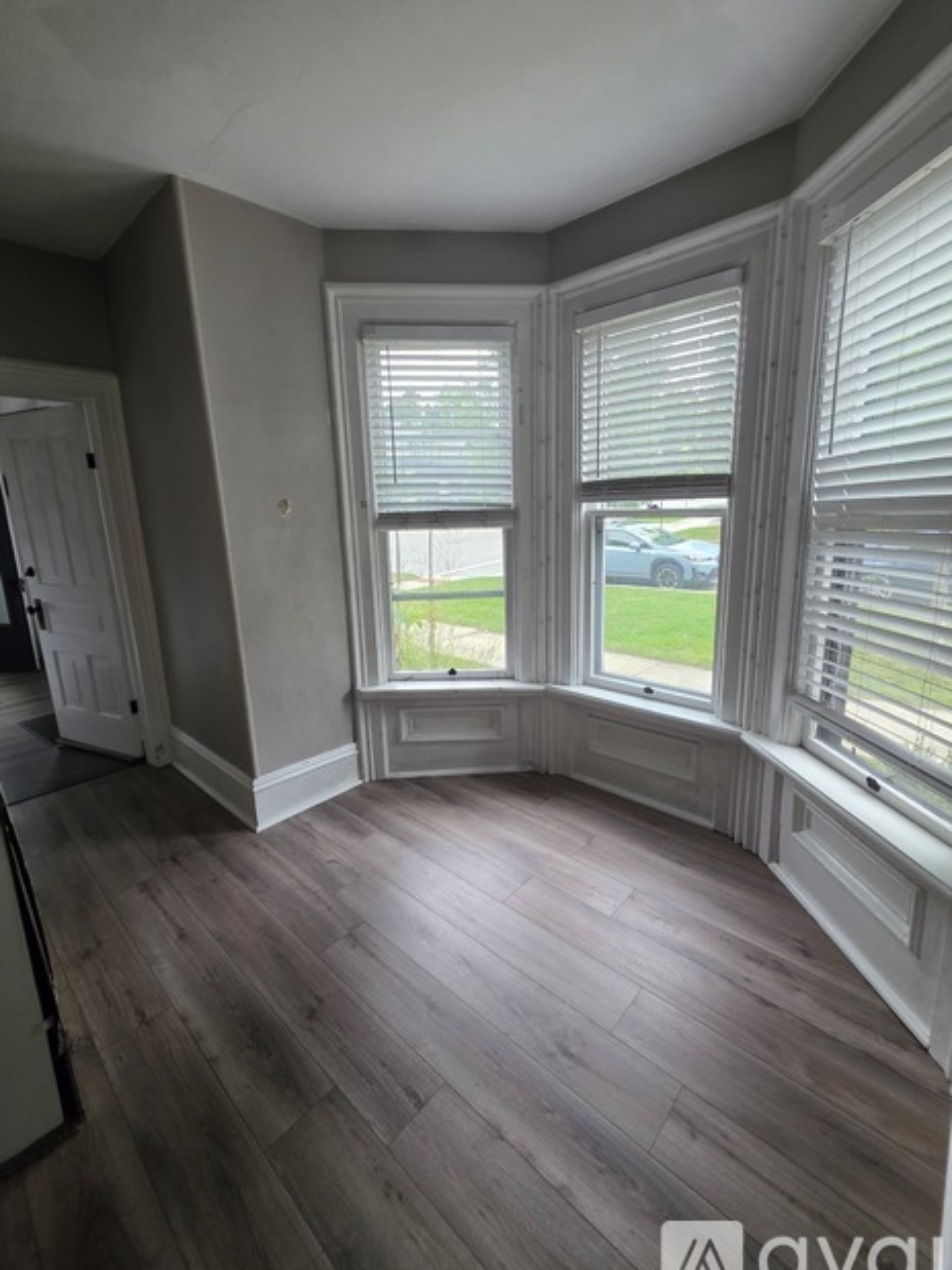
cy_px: 619
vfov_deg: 102.1
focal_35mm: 14
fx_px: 514
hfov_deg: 85.7
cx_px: 480
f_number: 1.9
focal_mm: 2.2
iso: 160
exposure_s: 1/120
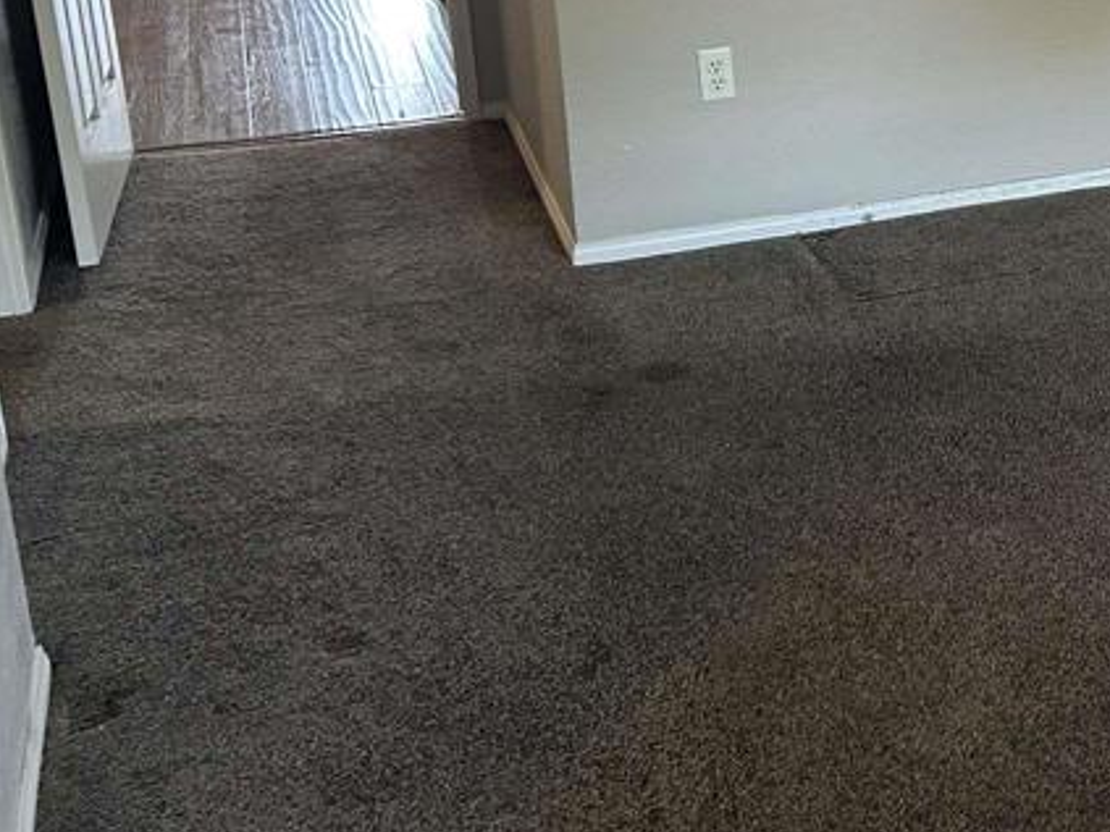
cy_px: 76
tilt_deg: -16.9
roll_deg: -0.6
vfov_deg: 22.7
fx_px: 2020
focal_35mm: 63
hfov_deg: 27.1
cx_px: 1338
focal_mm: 5.7
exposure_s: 1/60
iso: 250
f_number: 1.5
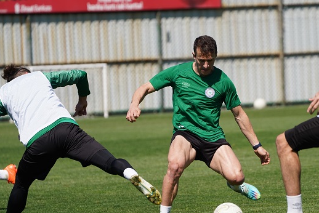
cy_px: 138
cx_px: 210
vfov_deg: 3.4
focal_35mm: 400
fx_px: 3546
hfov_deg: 5.1
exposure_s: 1/2000
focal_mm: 288
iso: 400
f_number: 5.6
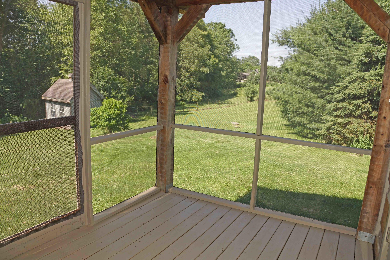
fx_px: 292
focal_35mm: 27
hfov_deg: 67.4
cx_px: 195
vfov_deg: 47.9
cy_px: 130
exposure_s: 1/125
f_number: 6.3
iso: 100
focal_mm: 18
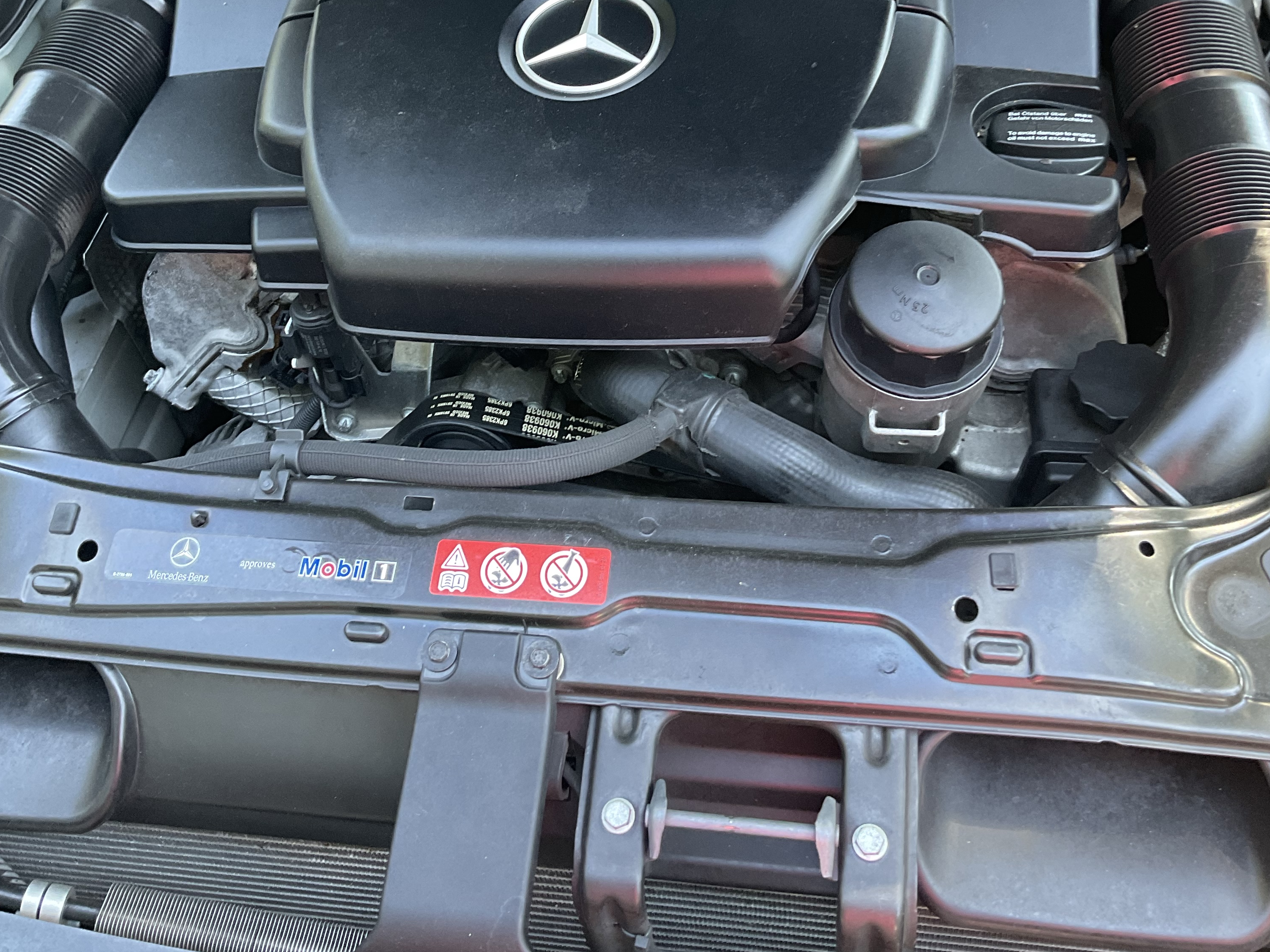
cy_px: 255
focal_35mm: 39
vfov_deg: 36.1
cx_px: 631
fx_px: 1431
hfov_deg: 47.9
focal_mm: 3
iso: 64
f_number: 1.8
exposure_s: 1/50
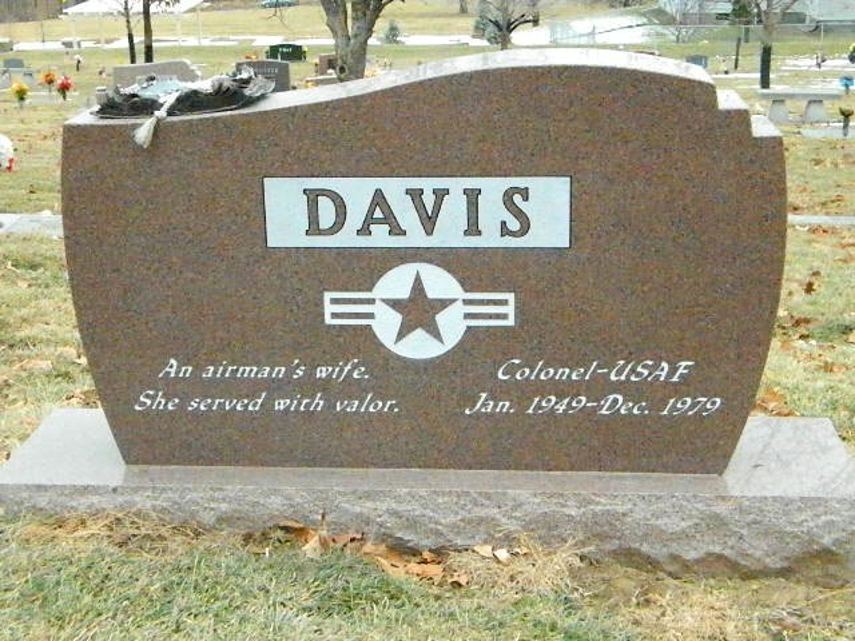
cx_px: 428
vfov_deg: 25.7
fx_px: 1408
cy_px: 320
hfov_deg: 33.8
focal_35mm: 57
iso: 6400
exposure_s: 1/1000
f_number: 10.7
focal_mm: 10.2
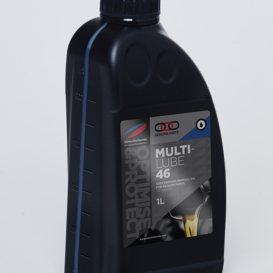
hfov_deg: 4.6
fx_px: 3417
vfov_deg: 4.6
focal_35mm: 383
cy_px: 143
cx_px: 137
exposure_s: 1/40
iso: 160
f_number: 14
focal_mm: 200
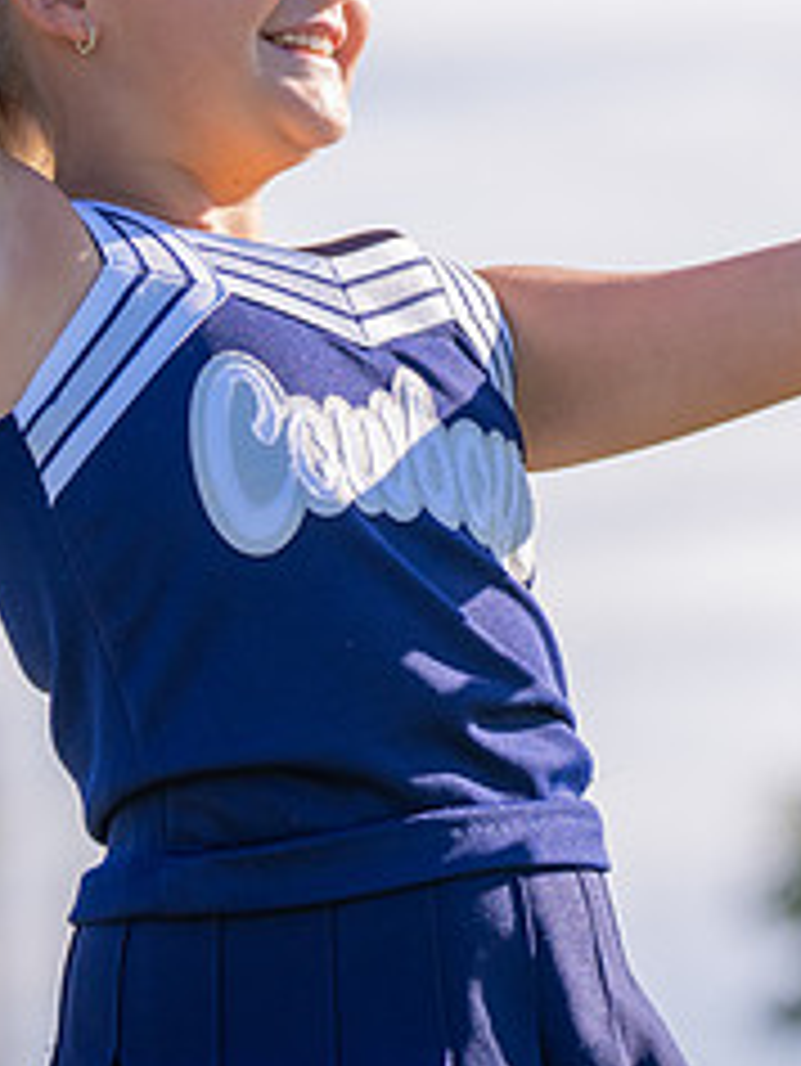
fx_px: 9956
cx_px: 137
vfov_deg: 6.1
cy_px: 297
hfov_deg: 4.6
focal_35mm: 323
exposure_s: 1/1250
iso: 100
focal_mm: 118
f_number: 2.8
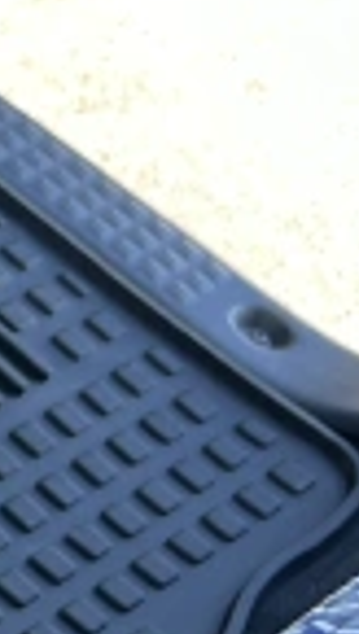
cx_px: -937
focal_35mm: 156
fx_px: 2629
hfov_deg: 6.6
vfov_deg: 13.5
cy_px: -52
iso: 64
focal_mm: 5.7
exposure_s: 1/121
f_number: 1.5
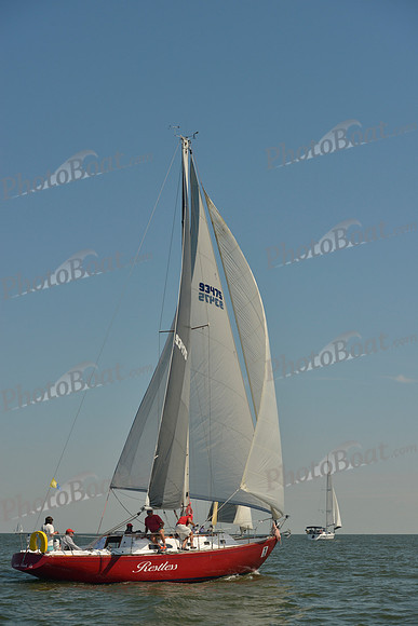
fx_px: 1218
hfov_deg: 19.5
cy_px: 313
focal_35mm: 70
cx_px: 209
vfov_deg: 28.8
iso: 200
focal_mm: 70
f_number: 7.1
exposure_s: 1/800
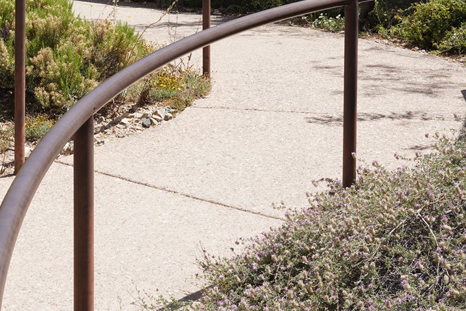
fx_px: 1152
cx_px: 83
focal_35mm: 89
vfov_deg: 14.9
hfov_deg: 22.5
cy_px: -57
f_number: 11
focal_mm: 32
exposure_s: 1/100
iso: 100
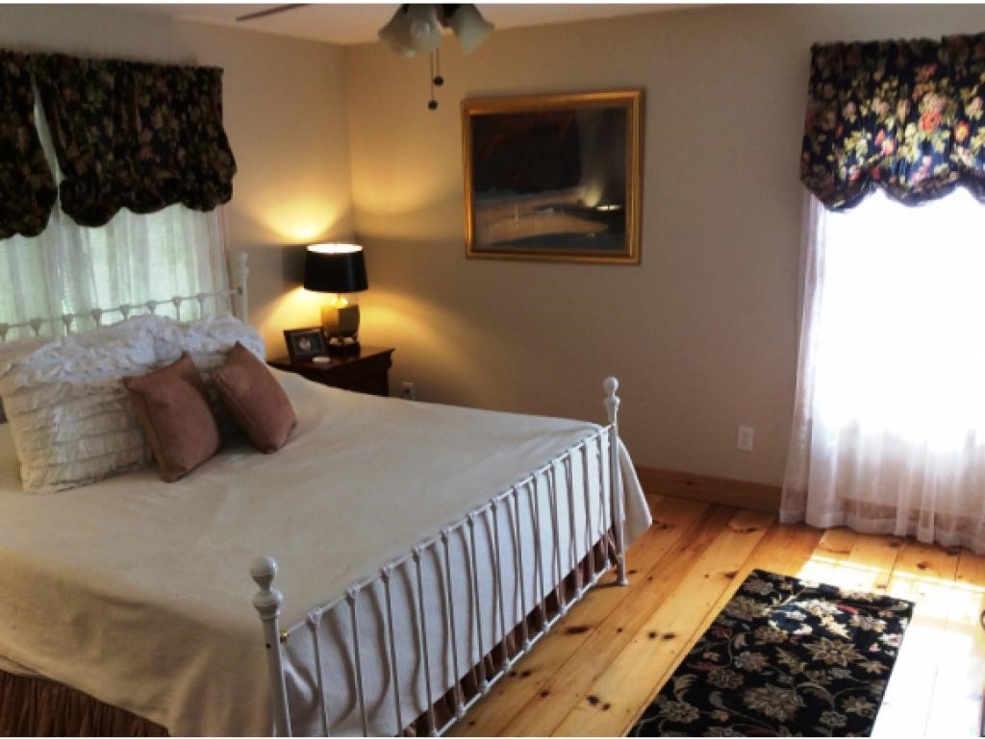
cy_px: 370
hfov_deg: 56.8
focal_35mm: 32
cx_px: 492
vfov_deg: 44.2
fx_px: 911
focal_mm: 3.3
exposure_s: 1/24
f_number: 2.4
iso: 40
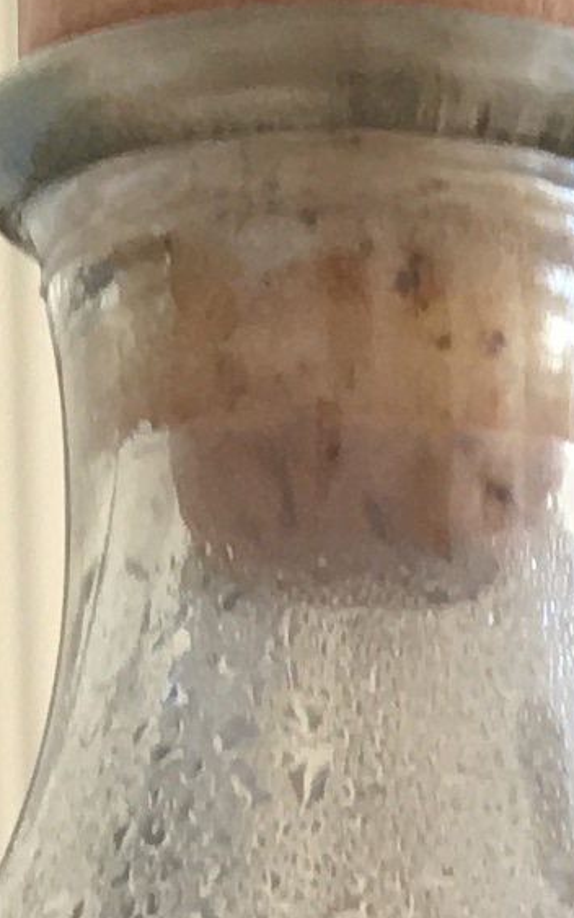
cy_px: 2669
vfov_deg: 8.2
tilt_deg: -5.0
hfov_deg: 5.9
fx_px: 5505
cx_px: 897
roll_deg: +0.5
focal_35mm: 220
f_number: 2.2
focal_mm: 4.15
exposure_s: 1/50
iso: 32
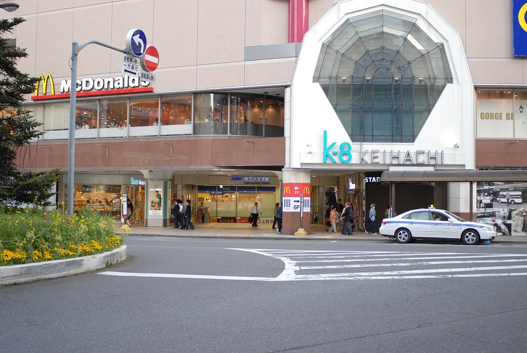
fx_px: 616
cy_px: 176
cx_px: 264
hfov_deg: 46.3
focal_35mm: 42
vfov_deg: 32.0
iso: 200
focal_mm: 28
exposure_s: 1/125
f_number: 5.6
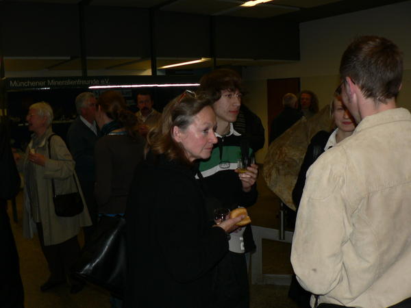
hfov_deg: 51.4
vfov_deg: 39.7
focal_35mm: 36
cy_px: 154
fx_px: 427
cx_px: 206
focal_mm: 6
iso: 100
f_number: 2.8
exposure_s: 1/60
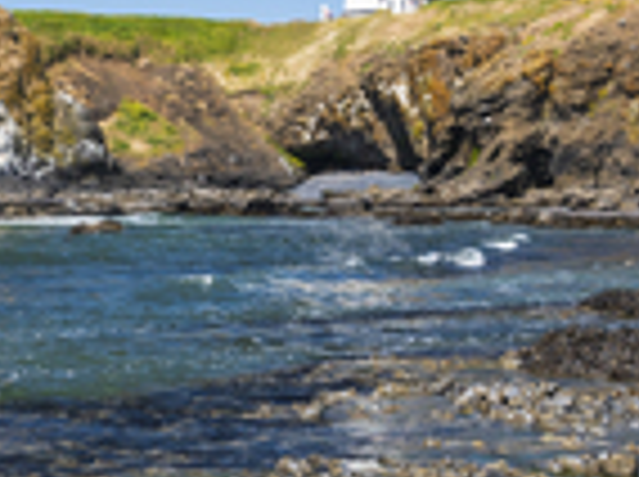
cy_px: 254
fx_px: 1677
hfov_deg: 21.1
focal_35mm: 91
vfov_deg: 16.2
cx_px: 54
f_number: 11
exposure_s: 1/60
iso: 100
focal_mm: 24
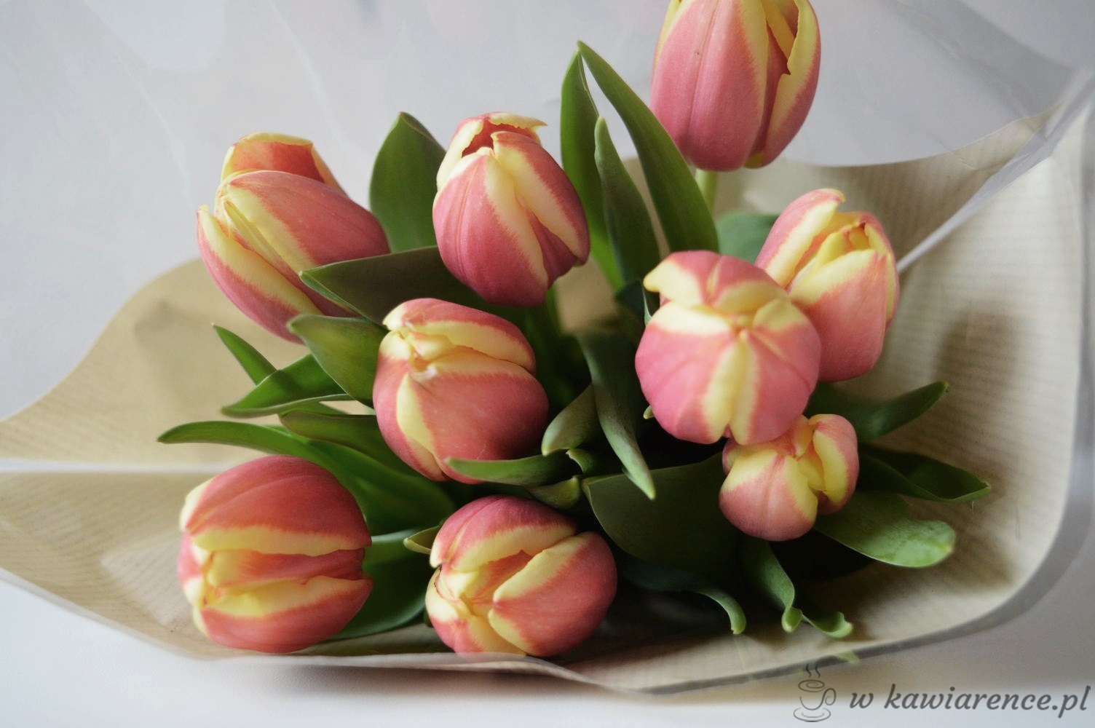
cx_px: 548
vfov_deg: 28.0
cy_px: 364
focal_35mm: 48
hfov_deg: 41.1
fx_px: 1459
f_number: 4.5
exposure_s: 1/60
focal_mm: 32
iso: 800
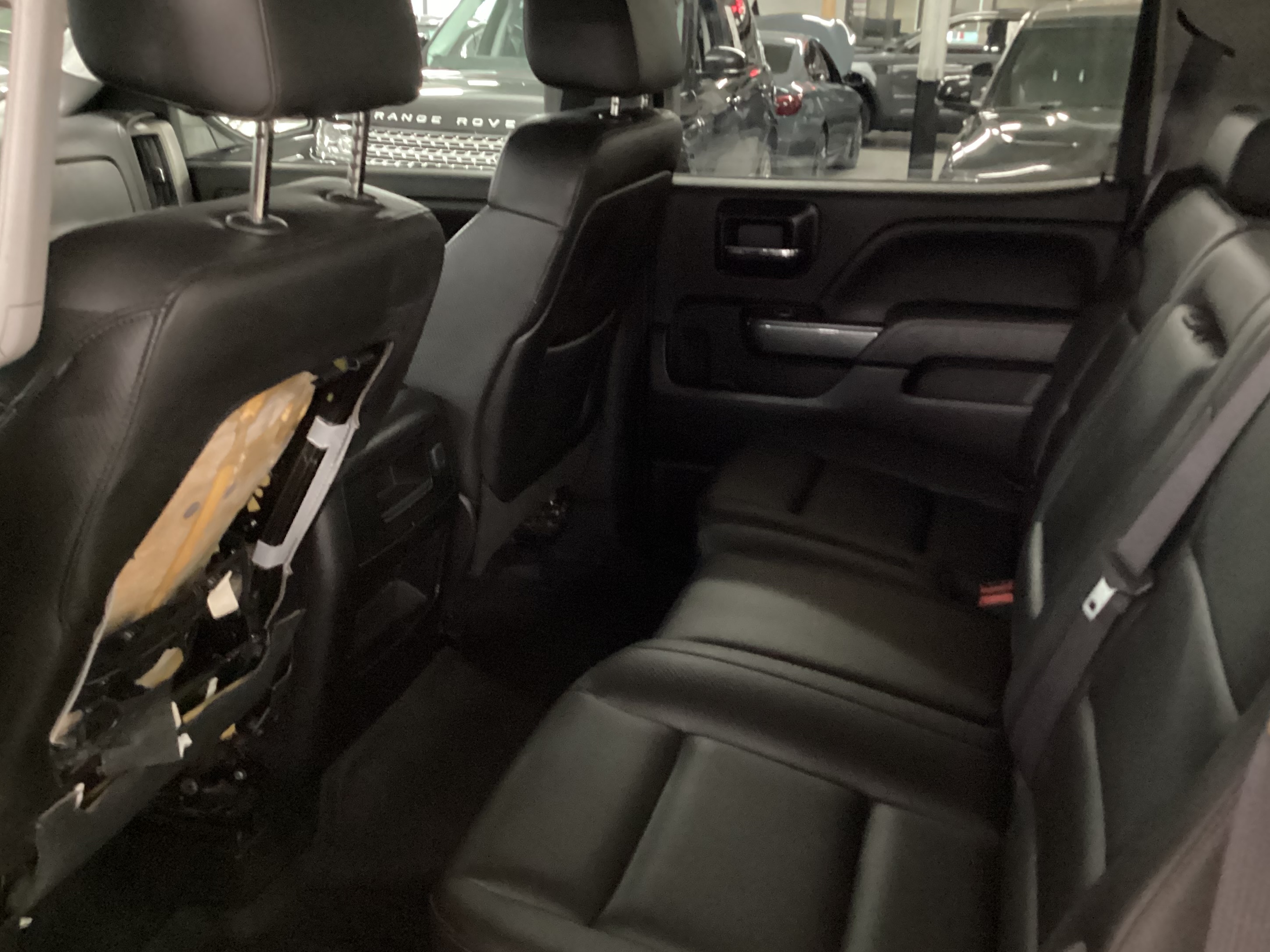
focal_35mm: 35
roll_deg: -2.3
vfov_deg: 40.7
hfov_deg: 52.6
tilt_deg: -22.5
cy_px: 487
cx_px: 646
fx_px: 1284
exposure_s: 1/15
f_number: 2.4
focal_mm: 3.3
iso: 800
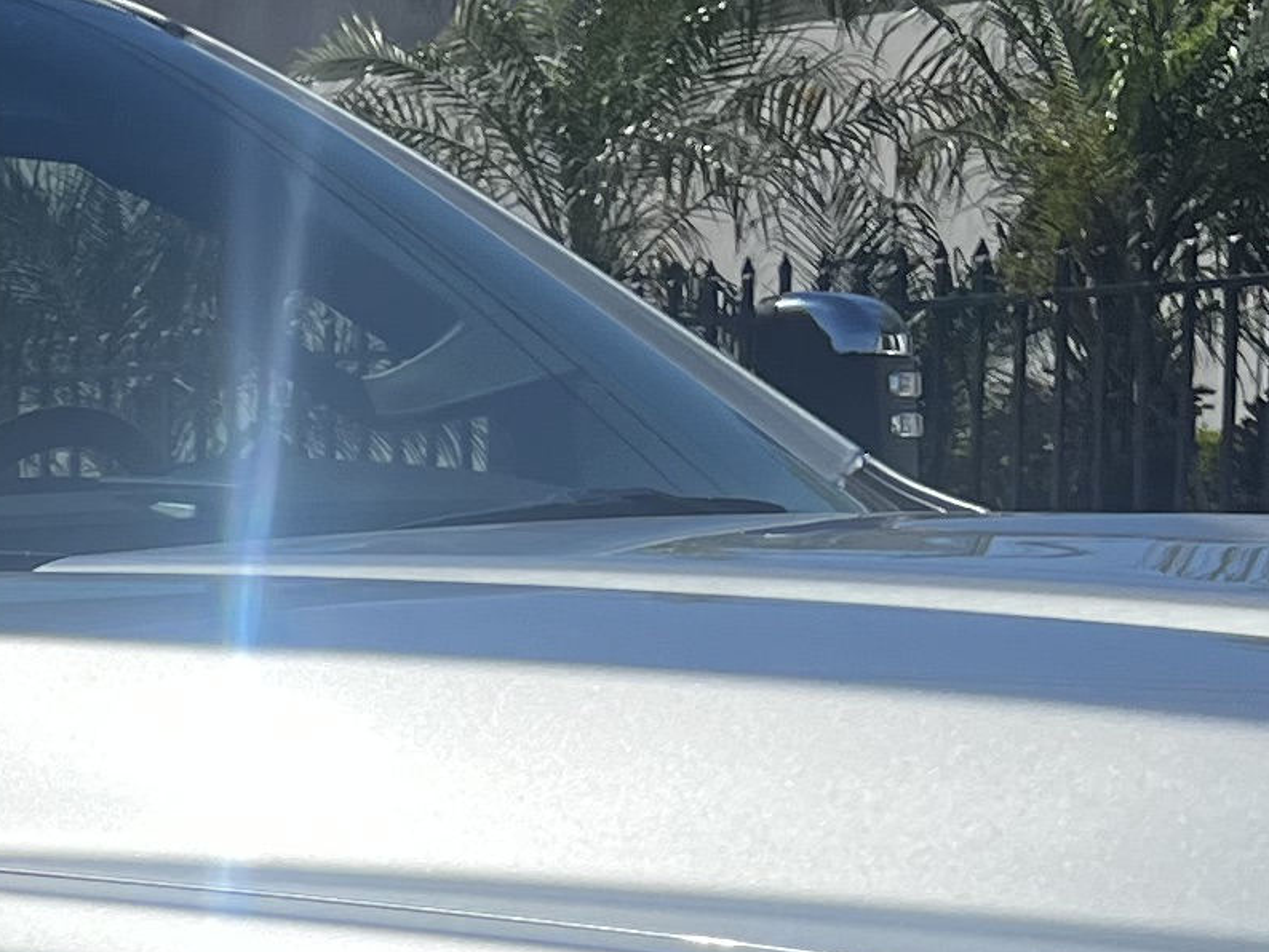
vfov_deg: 10.6
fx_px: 4840
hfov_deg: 14.0
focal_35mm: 132
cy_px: 1647
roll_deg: +3.4
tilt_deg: -13.0
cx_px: -609
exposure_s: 1/4630
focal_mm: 5.7
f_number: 1.5
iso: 50
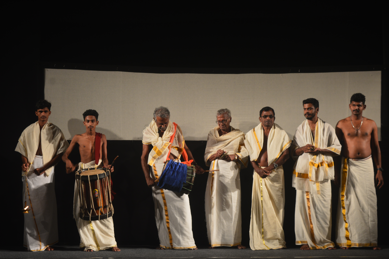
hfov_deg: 33.4
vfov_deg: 22.6
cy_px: 130
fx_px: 648
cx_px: 194
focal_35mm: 60
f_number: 8
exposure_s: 1/50
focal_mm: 40
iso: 400
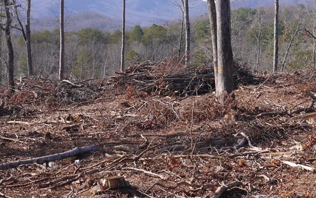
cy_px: 32
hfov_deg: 21.4
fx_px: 835
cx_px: 168
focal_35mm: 97
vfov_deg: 13.4
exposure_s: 1/200
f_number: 8
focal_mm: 28
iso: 160
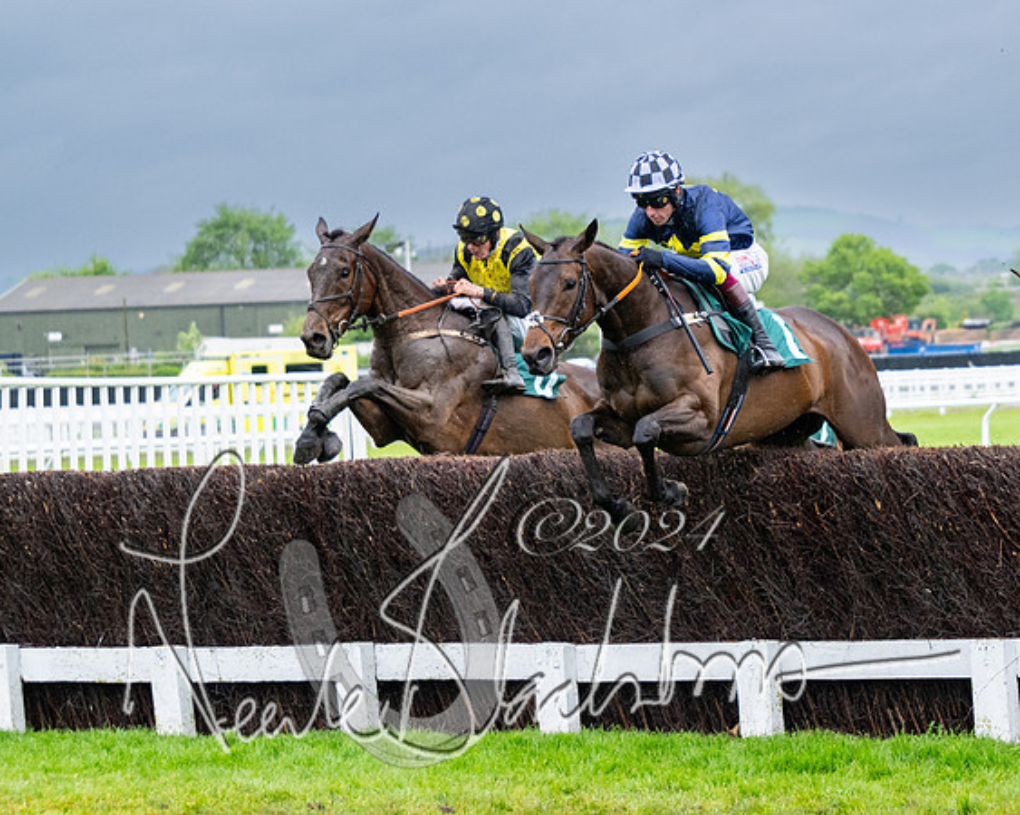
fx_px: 4289
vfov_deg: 10.9
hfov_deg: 13.5
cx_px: 757
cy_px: 403
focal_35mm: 142
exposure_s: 1/1600
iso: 1000
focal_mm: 93
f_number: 4
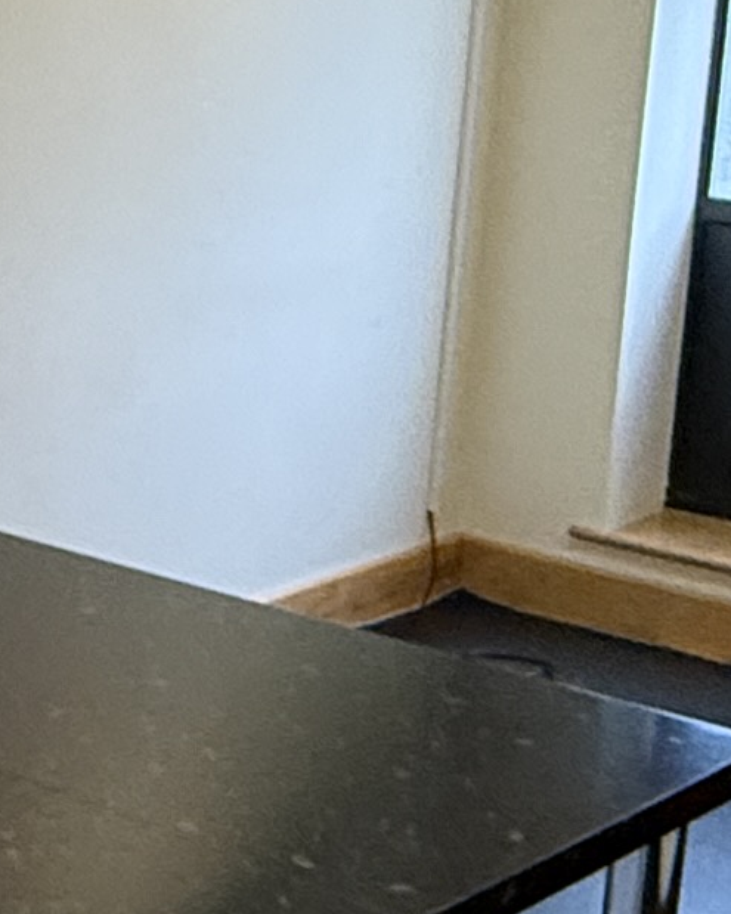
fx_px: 2407
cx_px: -577
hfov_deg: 15.0
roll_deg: -0.6
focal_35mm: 89
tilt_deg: -9.3
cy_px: 276
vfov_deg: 21.4
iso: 320
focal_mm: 2.22
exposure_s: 1/50
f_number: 2.2
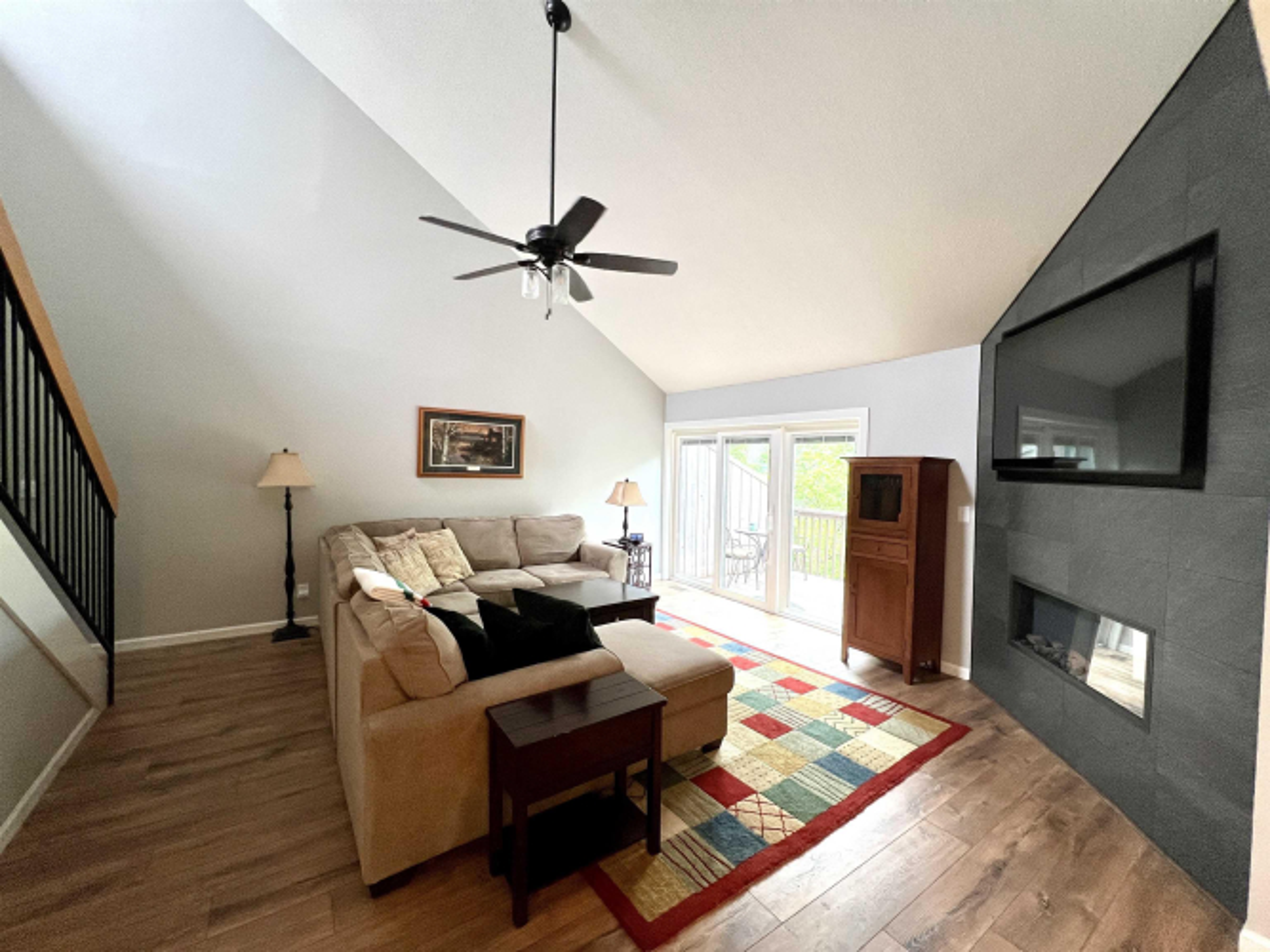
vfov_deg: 89.9
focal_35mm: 13
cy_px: 476
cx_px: 635
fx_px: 477
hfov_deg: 106.2
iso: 160
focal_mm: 1.57
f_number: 1.8
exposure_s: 1/120
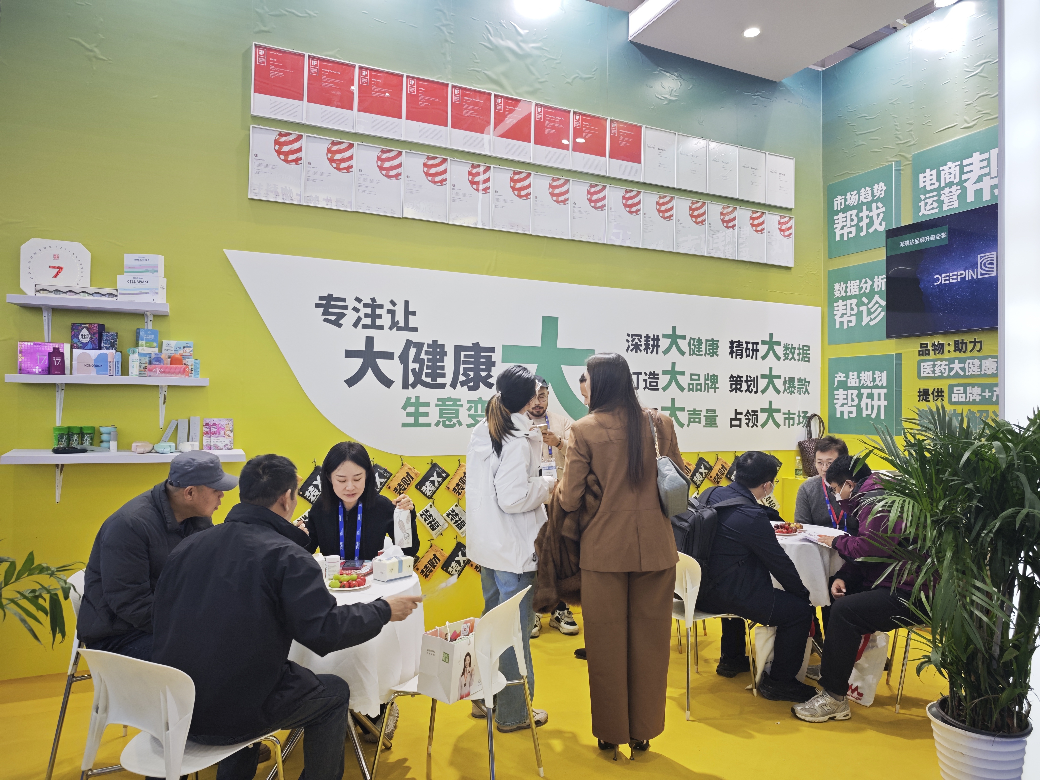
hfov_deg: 73.9
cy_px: 390
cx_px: 520
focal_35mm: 23
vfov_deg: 58.9
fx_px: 691
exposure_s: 1/100
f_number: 1.44
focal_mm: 6.68
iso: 100
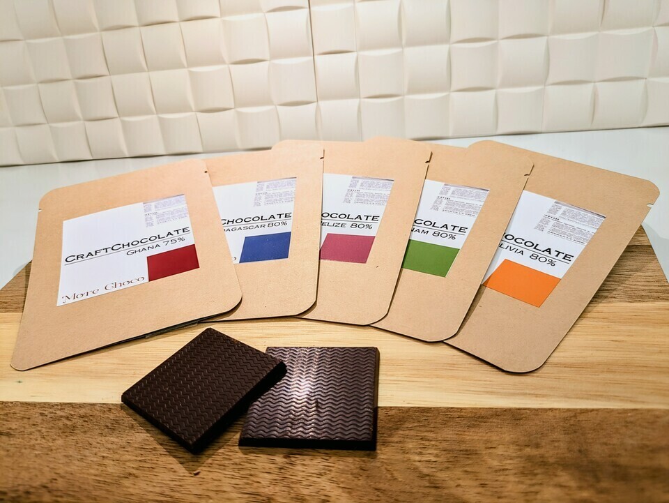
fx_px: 483
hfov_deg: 69.4
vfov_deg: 54.9
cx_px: 334
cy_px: 252
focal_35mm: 25
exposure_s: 1/60
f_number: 1.89
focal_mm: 5.43
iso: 97
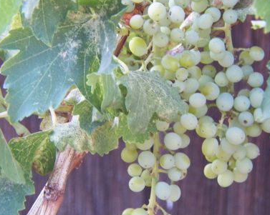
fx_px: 4264
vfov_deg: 2.9
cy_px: 82
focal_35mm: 534
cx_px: 132
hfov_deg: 3.6
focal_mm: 57.7
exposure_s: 1/60
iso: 320
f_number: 4
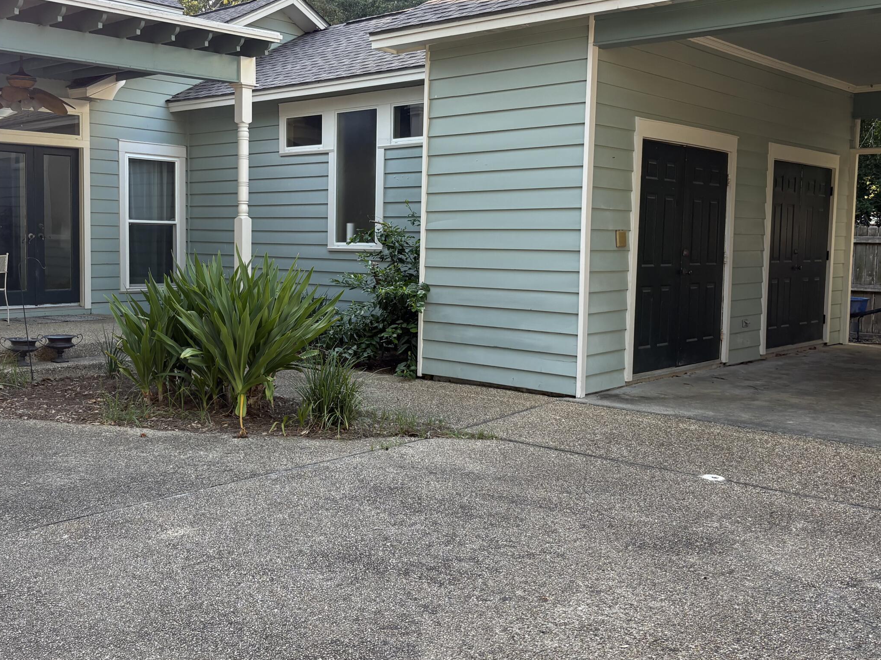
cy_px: 317
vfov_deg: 37.7
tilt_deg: -4.3
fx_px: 967
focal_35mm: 38
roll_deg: -0.1
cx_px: 323
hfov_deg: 48.5
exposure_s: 1/260
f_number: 1.6
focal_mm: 5.96
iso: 64
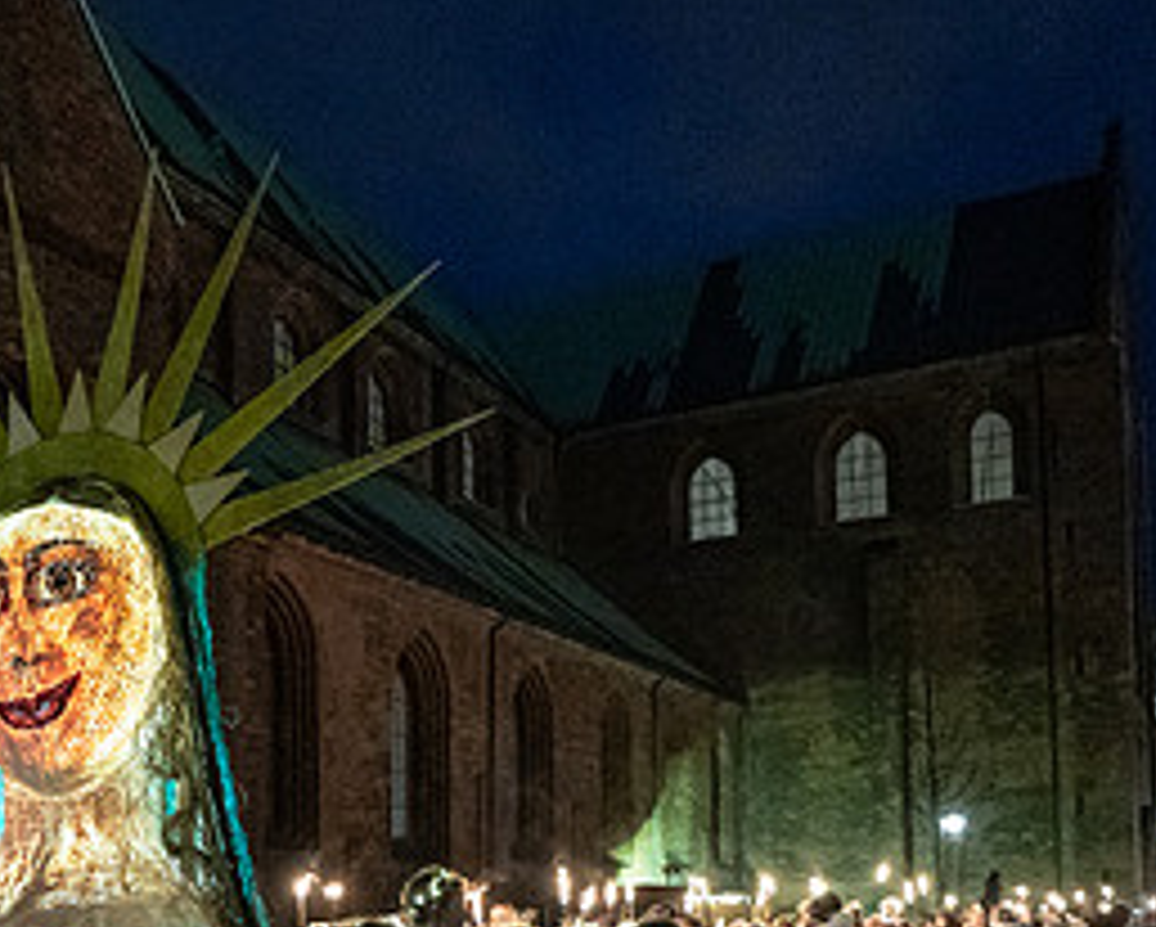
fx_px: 1438
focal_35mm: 42
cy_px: 821
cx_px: 193
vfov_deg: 33.9
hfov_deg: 41.5
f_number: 2.8
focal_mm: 19
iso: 6400
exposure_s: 1/125
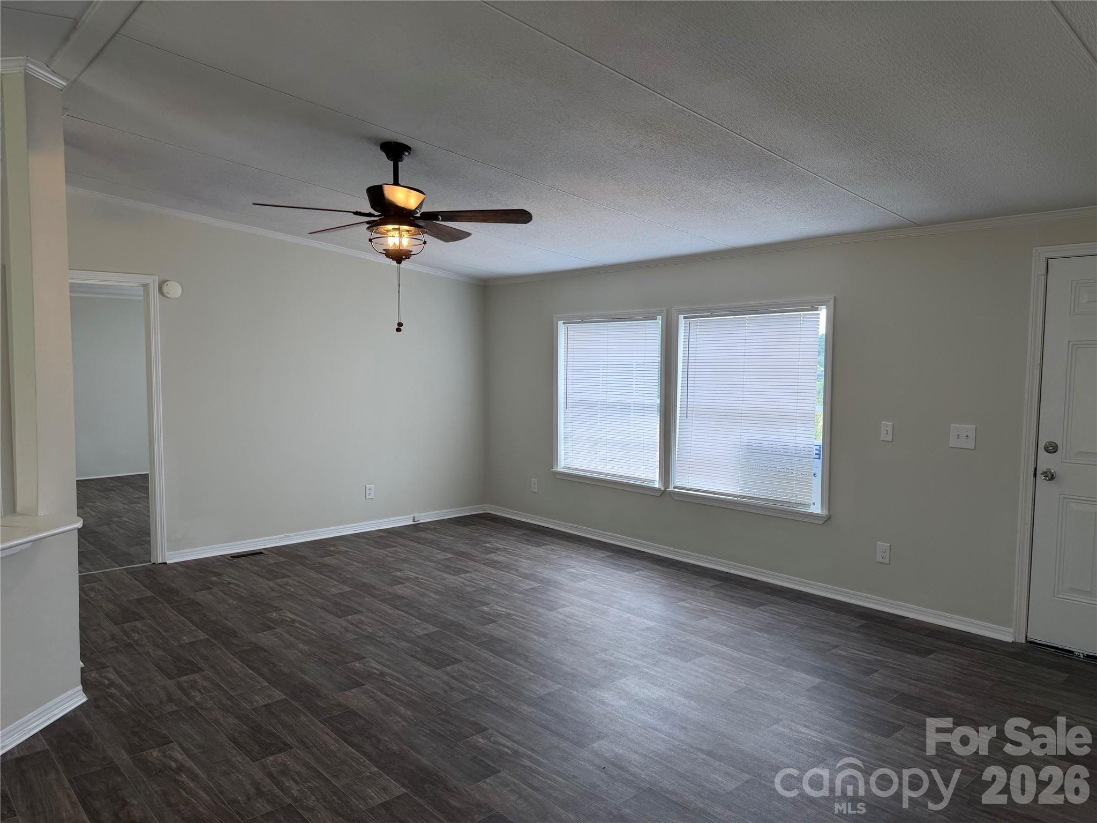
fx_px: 761
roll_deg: -0.7
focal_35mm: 24
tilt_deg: -2.8
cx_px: 548
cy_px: 412
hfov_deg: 71.6
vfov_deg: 56.8
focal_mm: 6.76
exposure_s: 1/174
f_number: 1.78
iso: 80
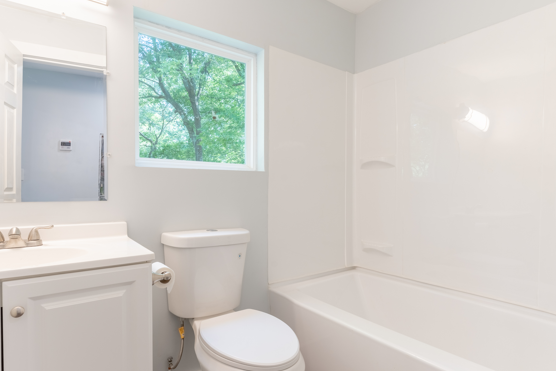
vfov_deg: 64.5
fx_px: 293
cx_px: 268
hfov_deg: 86.9
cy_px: 197
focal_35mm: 19
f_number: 8
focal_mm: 17
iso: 250
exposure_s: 1/400
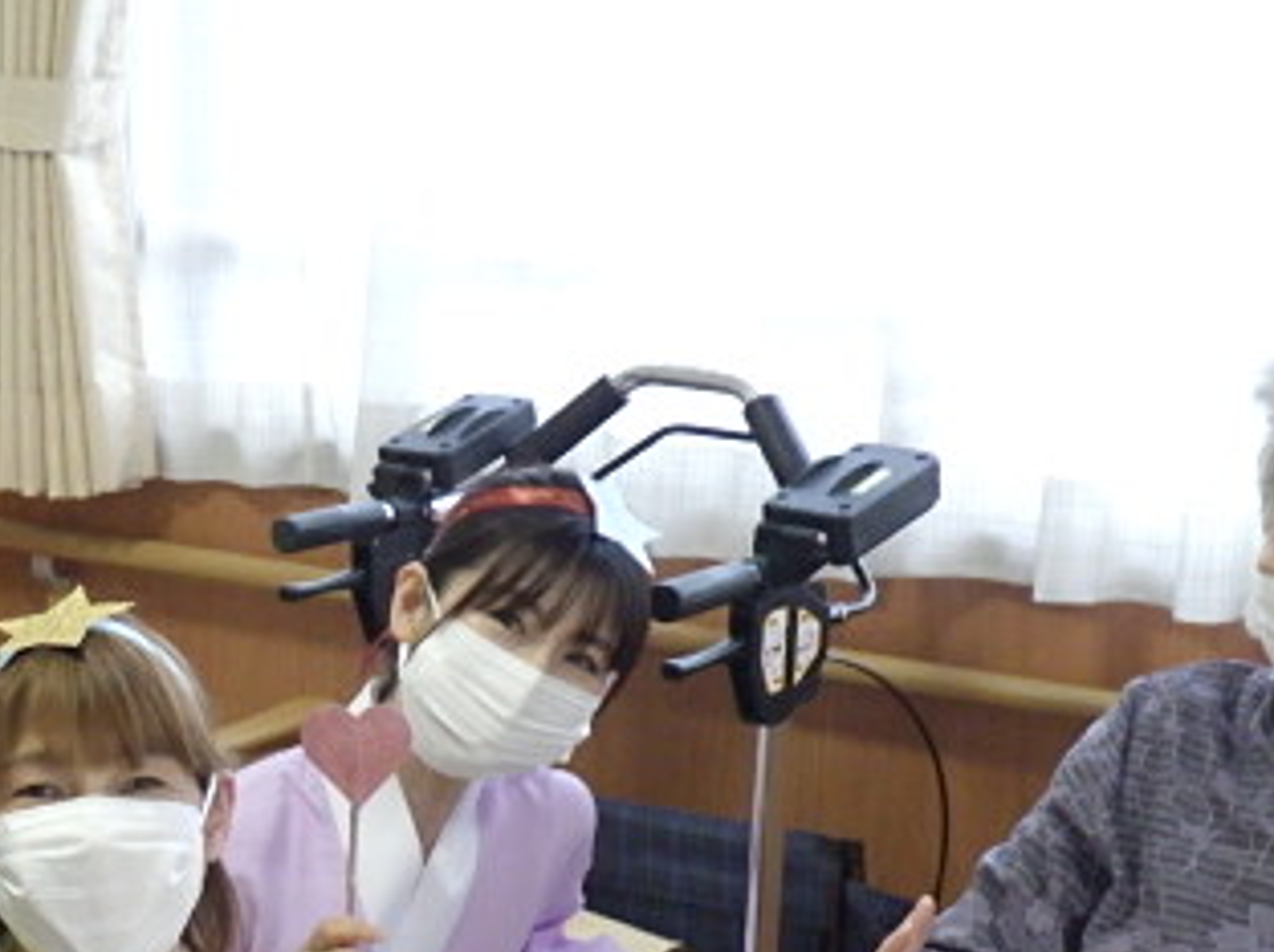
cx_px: 110
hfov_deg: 22.2
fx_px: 3161
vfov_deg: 17.0
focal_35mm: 86
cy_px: 773
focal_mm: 7.5
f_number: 4.2
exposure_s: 1/60
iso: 800
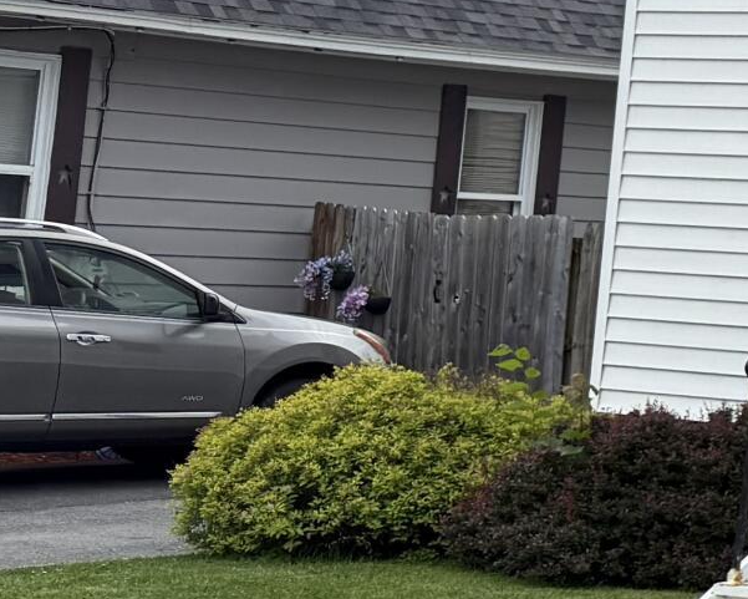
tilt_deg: +5.2
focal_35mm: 117
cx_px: 1862
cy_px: 31
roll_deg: -3.4
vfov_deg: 13.0
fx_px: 2591
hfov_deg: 12.4
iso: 125
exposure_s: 1/4167
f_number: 1.78
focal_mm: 6.76
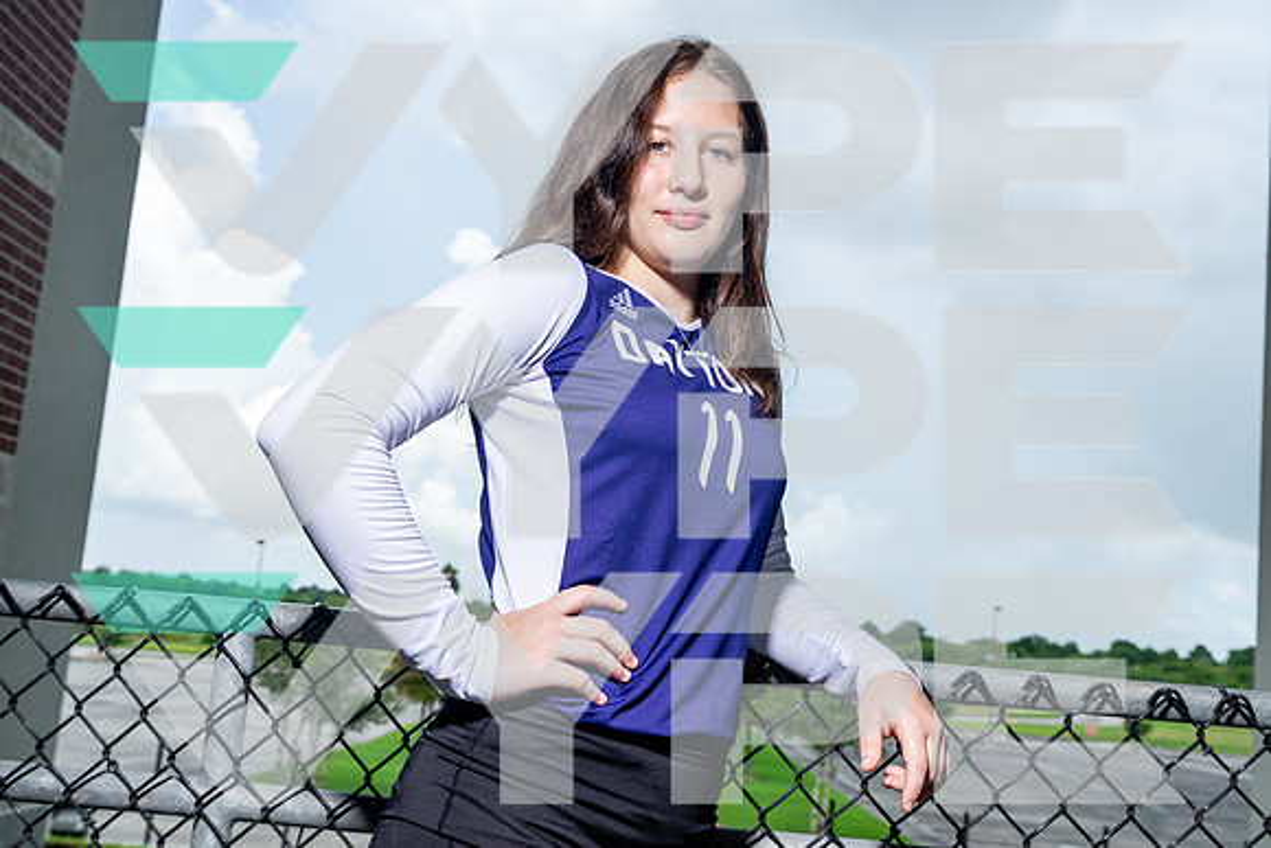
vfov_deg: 33.4
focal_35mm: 40
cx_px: 636
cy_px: 424
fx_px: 1412
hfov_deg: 48.4
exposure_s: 1/125
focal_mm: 40
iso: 100
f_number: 8
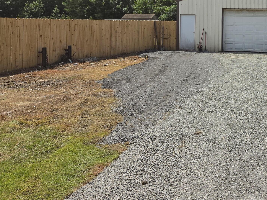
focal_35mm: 48
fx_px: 370
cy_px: 26
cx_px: 247
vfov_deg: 29.2
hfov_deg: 36.8
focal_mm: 5.4
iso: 80
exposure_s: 1/6836
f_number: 1.8
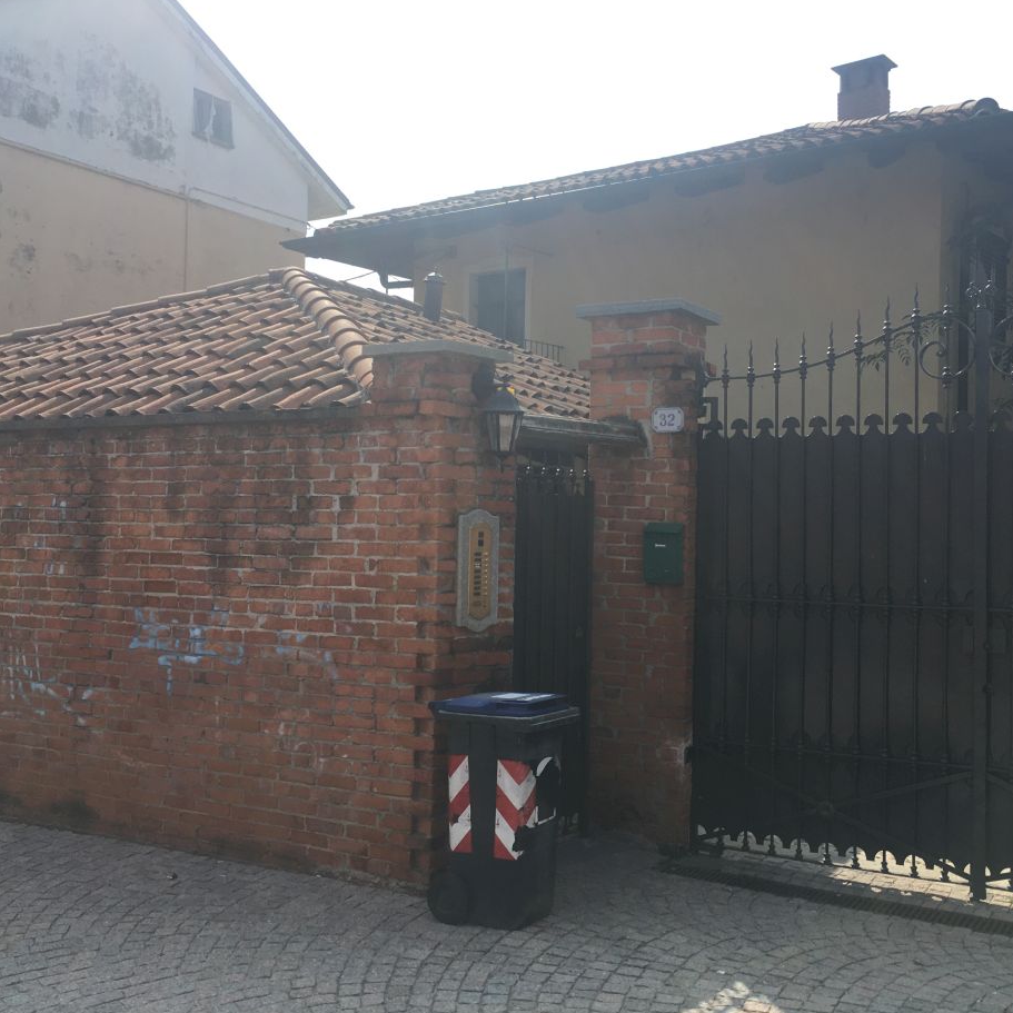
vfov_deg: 46.0
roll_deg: -1.0
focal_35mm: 36
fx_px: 1192
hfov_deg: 45.9
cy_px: 487
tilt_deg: +2.3
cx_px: 585
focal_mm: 4.15
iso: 25
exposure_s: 1/1183
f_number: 2.2
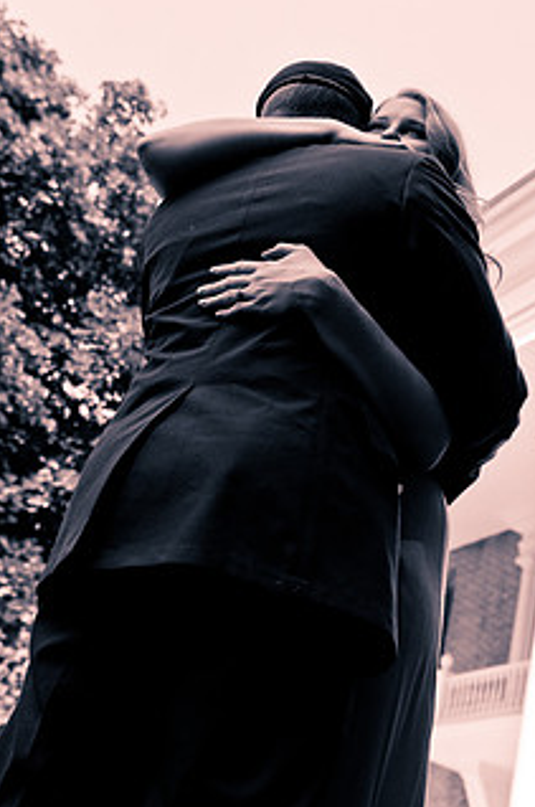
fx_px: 1141
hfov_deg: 26.4
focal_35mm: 51
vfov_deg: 38.9
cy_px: 376
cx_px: 229
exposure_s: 1/800
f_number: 2.8
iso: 200
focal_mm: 24
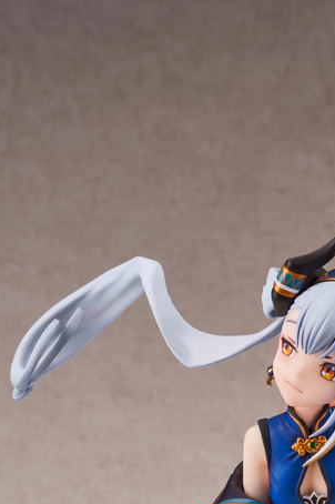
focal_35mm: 238
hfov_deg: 5.7
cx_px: 369
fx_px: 3327
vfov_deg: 8.6
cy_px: 558
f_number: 18
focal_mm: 90
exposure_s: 1/160
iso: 100
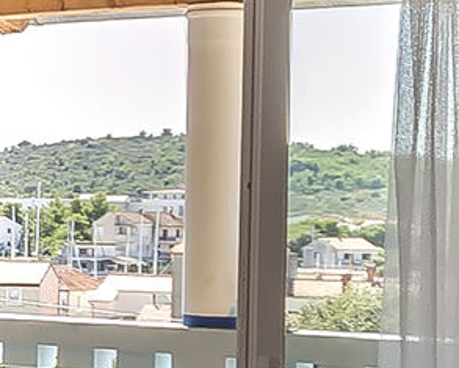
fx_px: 2005
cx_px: -827
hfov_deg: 10.3
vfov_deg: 10.5
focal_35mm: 147
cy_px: 259
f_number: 8
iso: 100
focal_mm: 11
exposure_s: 1/80
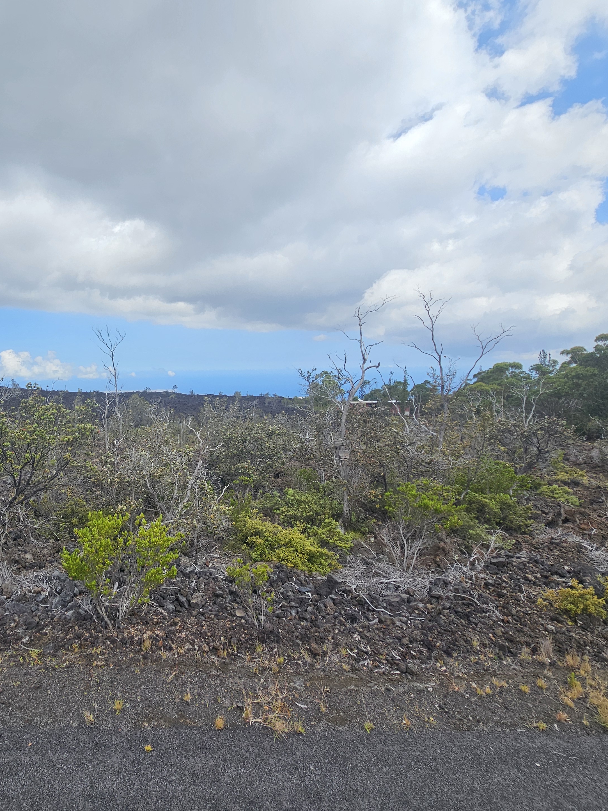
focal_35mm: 18
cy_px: 392
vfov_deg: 87.7
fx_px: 422
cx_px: 178
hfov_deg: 68.5
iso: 50
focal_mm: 2.2
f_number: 2.2
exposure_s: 1/2151
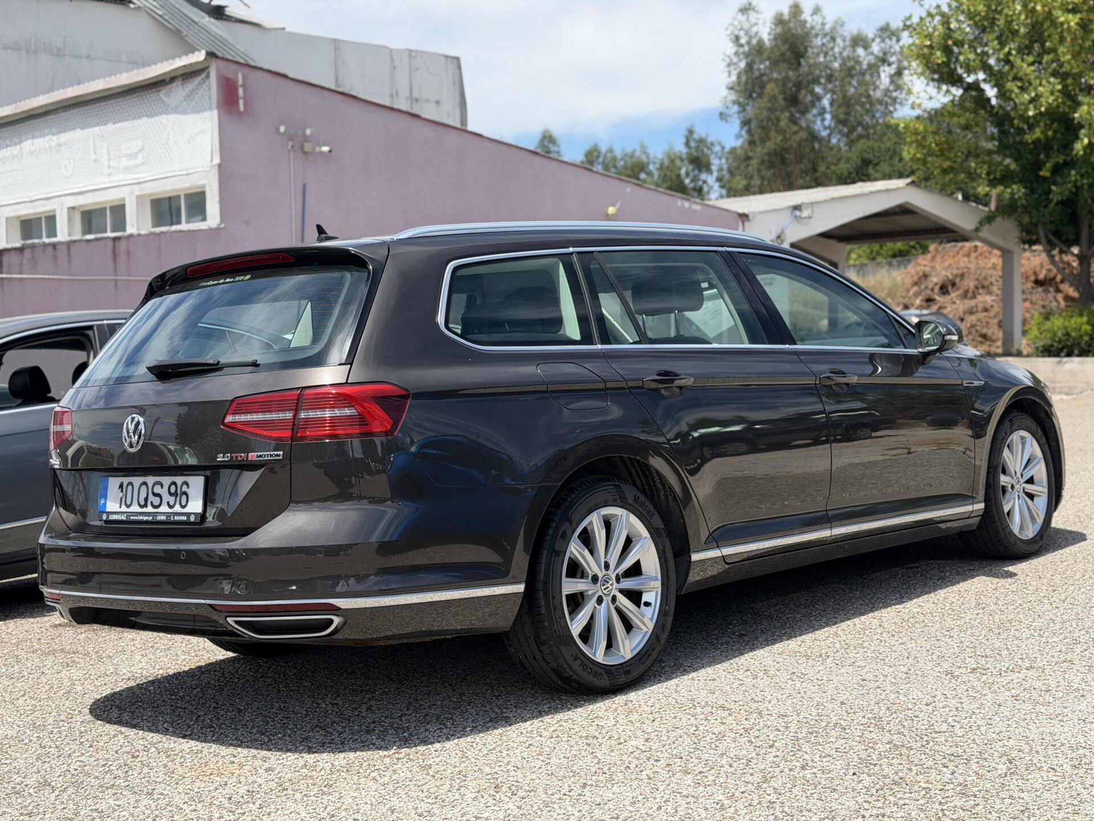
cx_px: 547
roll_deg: +0.8
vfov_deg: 30.3
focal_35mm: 48
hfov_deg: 39.7
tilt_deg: -2.5
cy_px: 410
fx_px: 1517
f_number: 1.78
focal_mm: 6.76
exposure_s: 1/3096
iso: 80
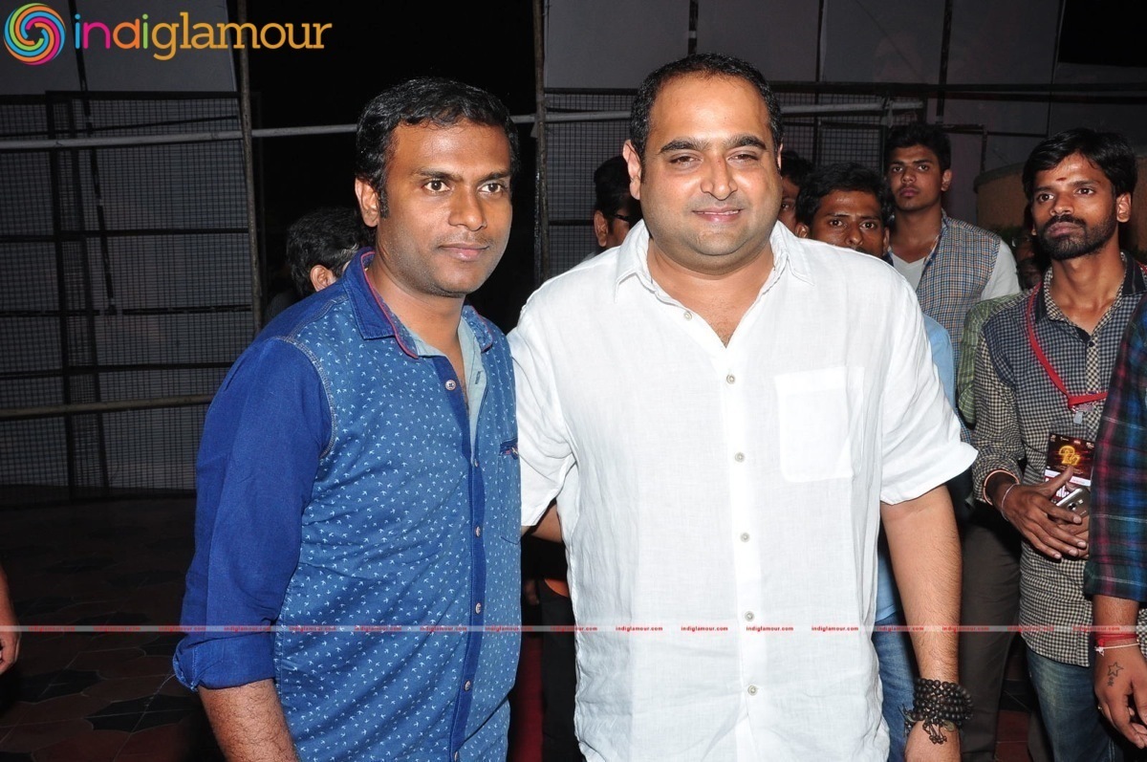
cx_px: 574
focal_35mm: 45
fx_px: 1432
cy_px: 381
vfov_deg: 29.8
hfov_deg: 43.7
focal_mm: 30
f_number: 13
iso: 500
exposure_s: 1/125
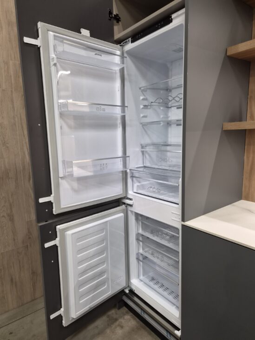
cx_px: 128
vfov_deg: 73.9
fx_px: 226
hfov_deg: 58.9
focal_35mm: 23
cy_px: 170
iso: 320
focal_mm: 5.4
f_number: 1.8
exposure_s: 1/100
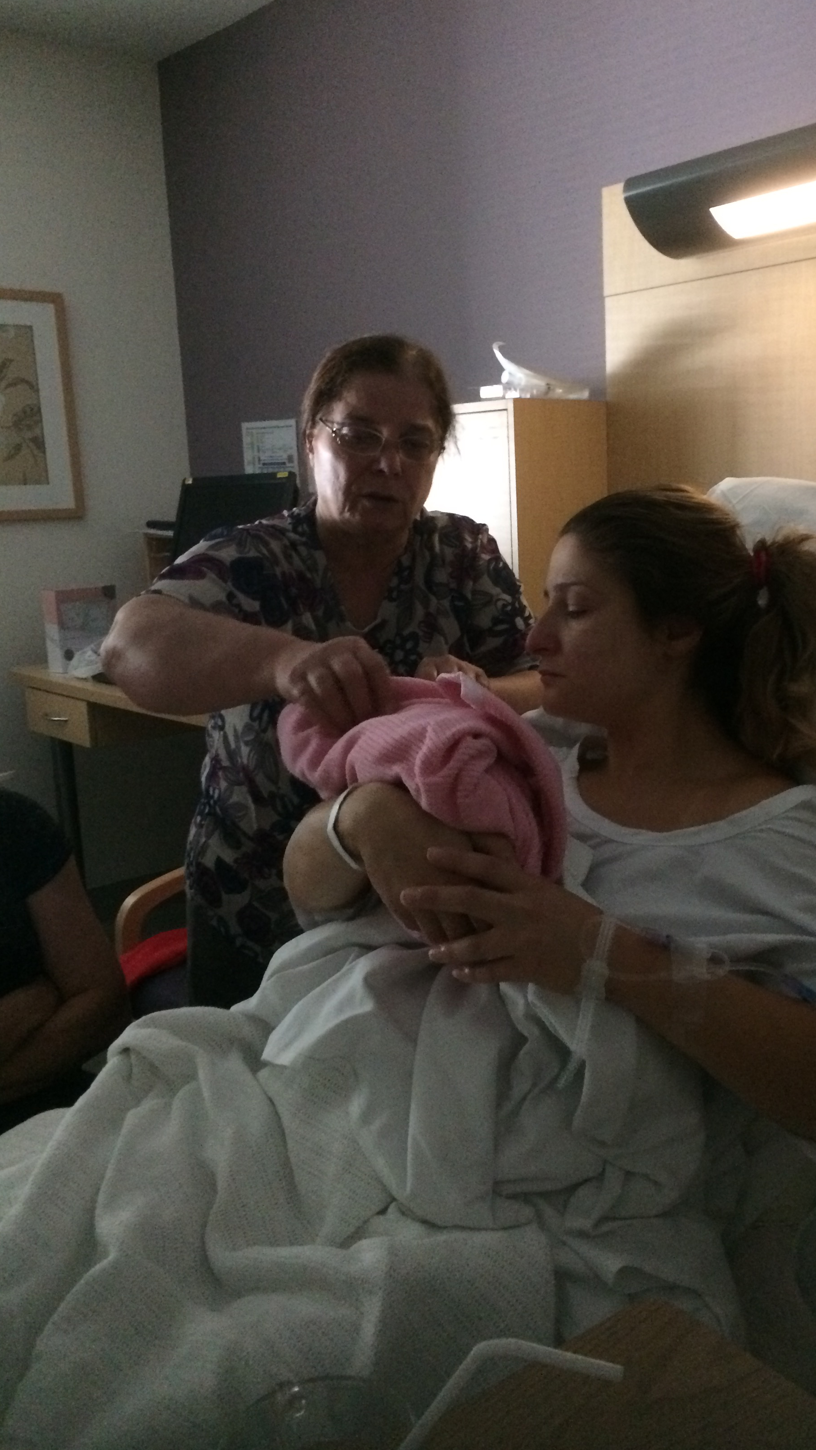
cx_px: 547
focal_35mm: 32
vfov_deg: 61.0
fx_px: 1231
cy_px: 720
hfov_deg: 36.3
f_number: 2.2
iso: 400
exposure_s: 1/17
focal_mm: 4.15
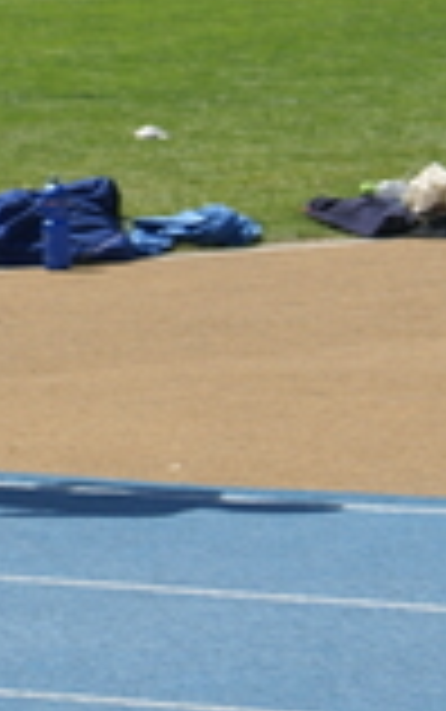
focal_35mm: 366
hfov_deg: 3.5
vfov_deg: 5.7
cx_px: -649
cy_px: -27
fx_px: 7105
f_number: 7.1
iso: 100
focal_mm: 70
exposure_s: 1/320
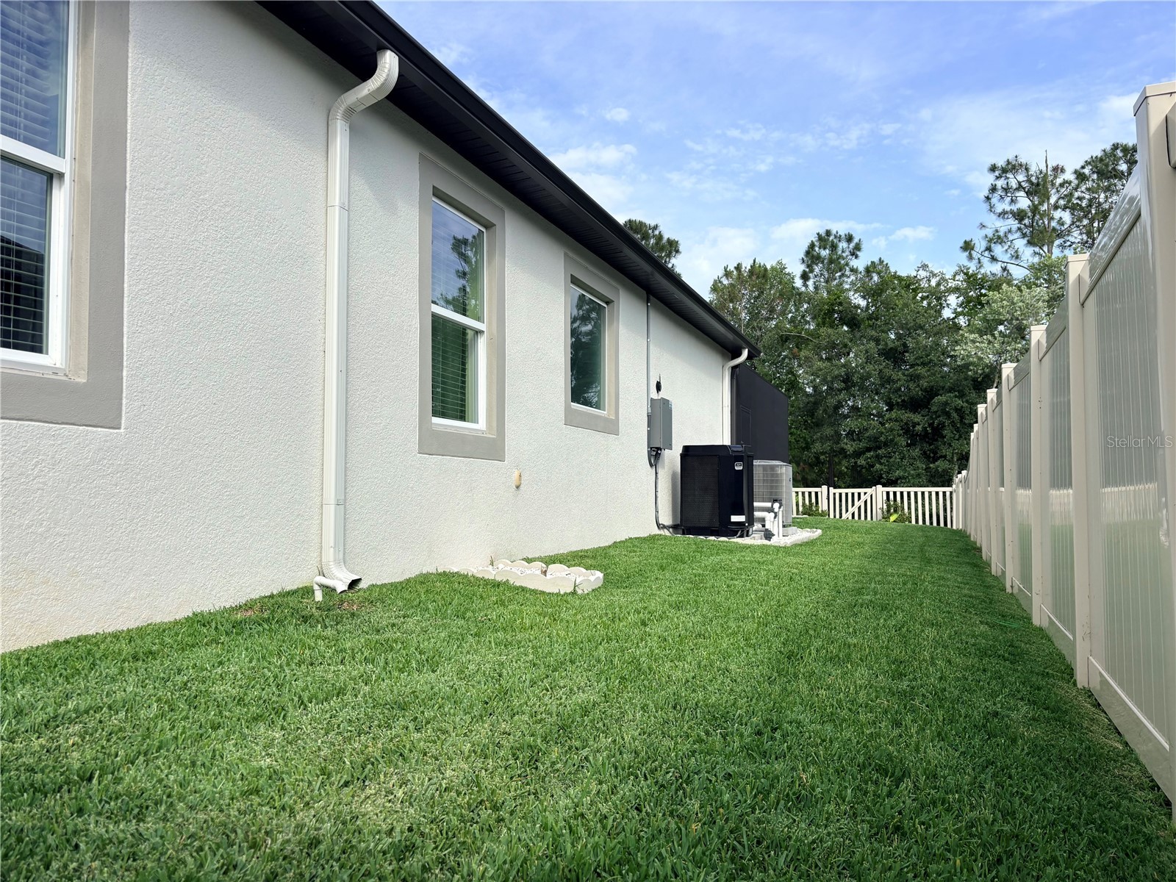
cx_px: 588
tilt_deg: +3.3
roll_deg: +0.4
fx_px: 883
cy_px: 441
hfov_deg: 67.3
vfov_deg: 53.1
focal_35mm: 26
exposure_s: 1/3125
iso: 50
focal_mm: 5.96
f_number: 1.6
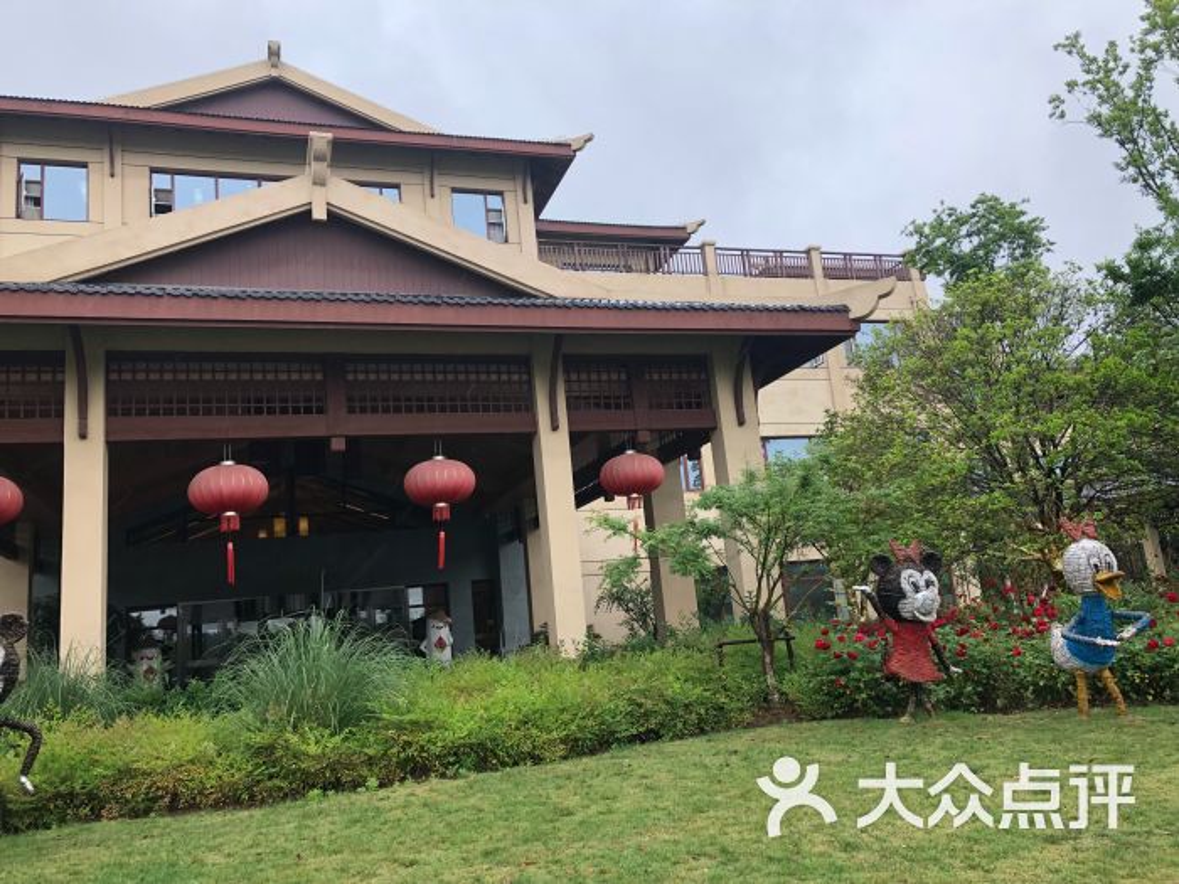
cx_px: 590
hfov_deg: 63.4
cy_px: 442
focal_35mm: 28
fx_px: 954
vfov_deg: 49.7
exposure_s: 1/247
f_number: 1.8
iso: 20
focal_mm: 4
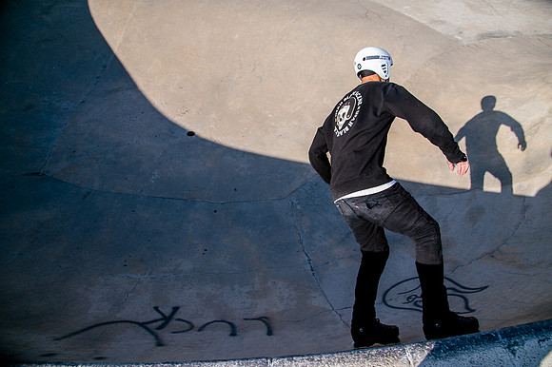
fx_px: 380
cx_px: 285
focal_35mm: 25
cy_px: 184
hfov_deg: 72.0
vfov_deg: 51.6
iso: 200
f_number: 5.6
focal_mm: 24
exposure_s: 1/500
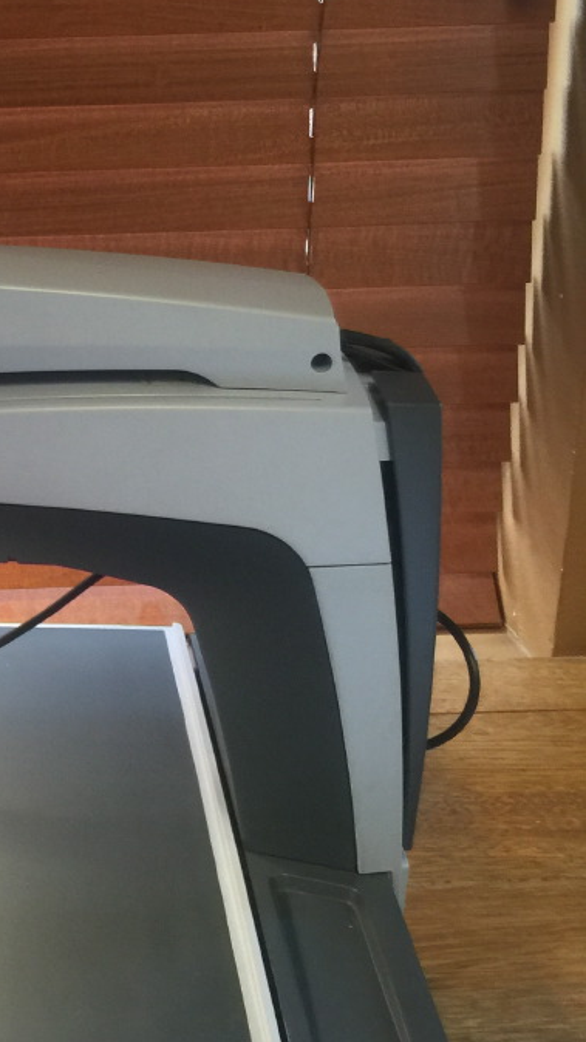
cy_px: 400
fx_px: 1658
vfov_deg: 34.7
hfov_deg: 18.7
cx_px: -155
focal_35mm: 60
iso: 64
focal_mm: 4.15
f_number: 2.2
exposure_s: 1/15
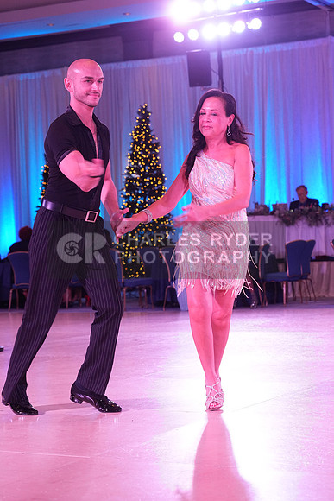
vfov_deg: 26.0
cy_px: 250
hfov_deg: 17.5
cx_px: 167
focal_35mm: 78
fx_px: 1085
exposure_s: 1/200
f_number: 5.6
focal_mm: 78
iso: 2500
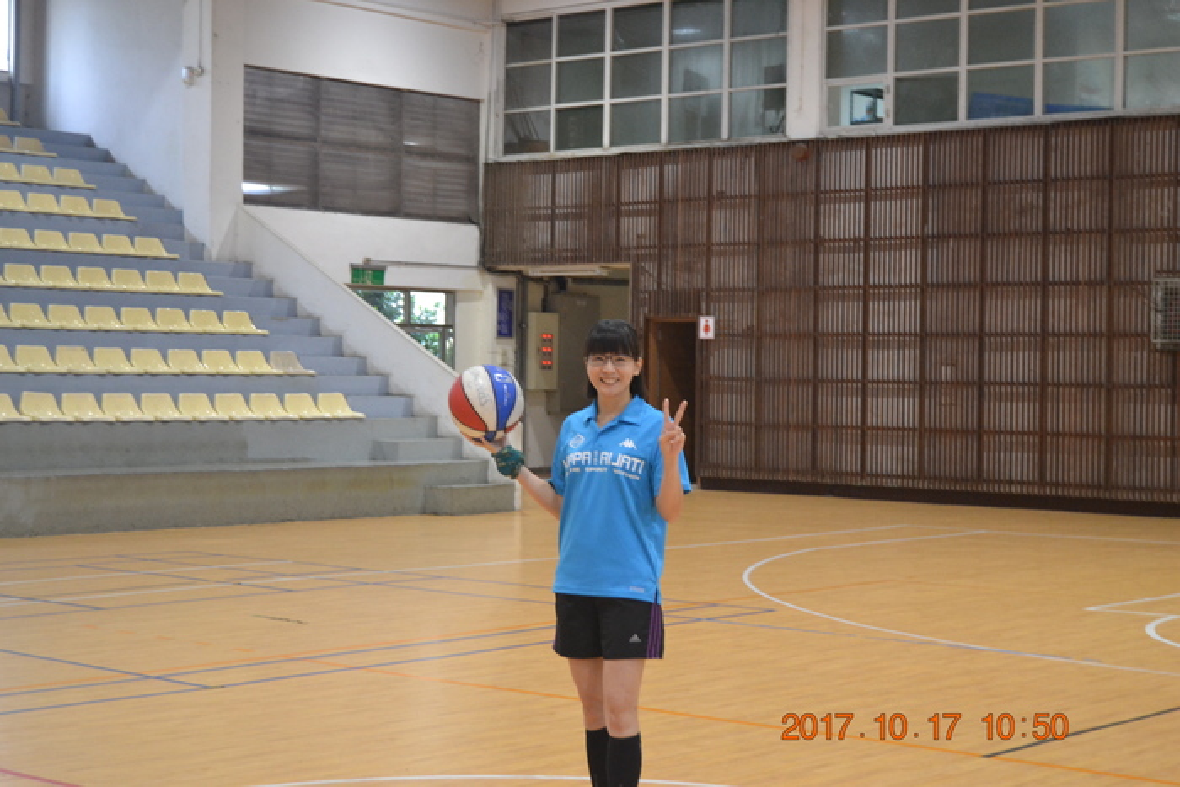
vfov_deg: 21.6
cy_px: 394
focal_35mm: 63
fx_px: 2065
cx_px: 590
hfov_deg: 31.9
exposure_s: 1/80
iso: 1800
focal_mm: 42
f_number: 5
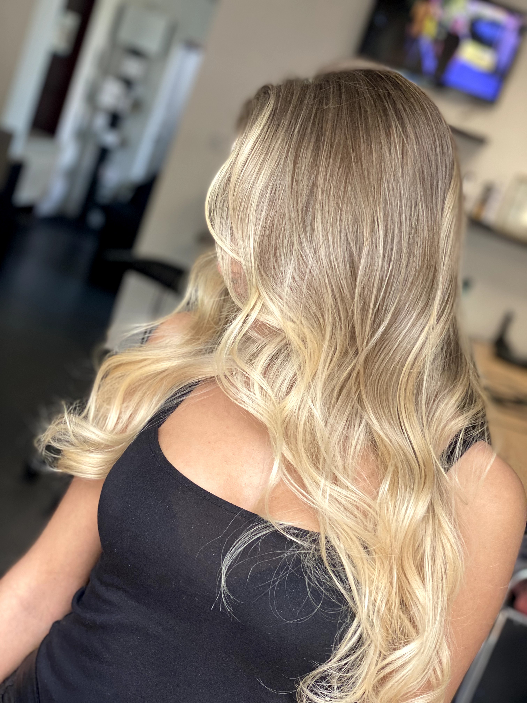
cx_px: 264
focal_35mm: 52
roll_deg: -19.6
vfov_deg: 36.8
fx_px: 1056
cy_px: 352
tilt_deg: -11.2
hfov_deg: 28.0
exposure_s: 1/122
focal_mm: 6
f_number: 2
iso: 80
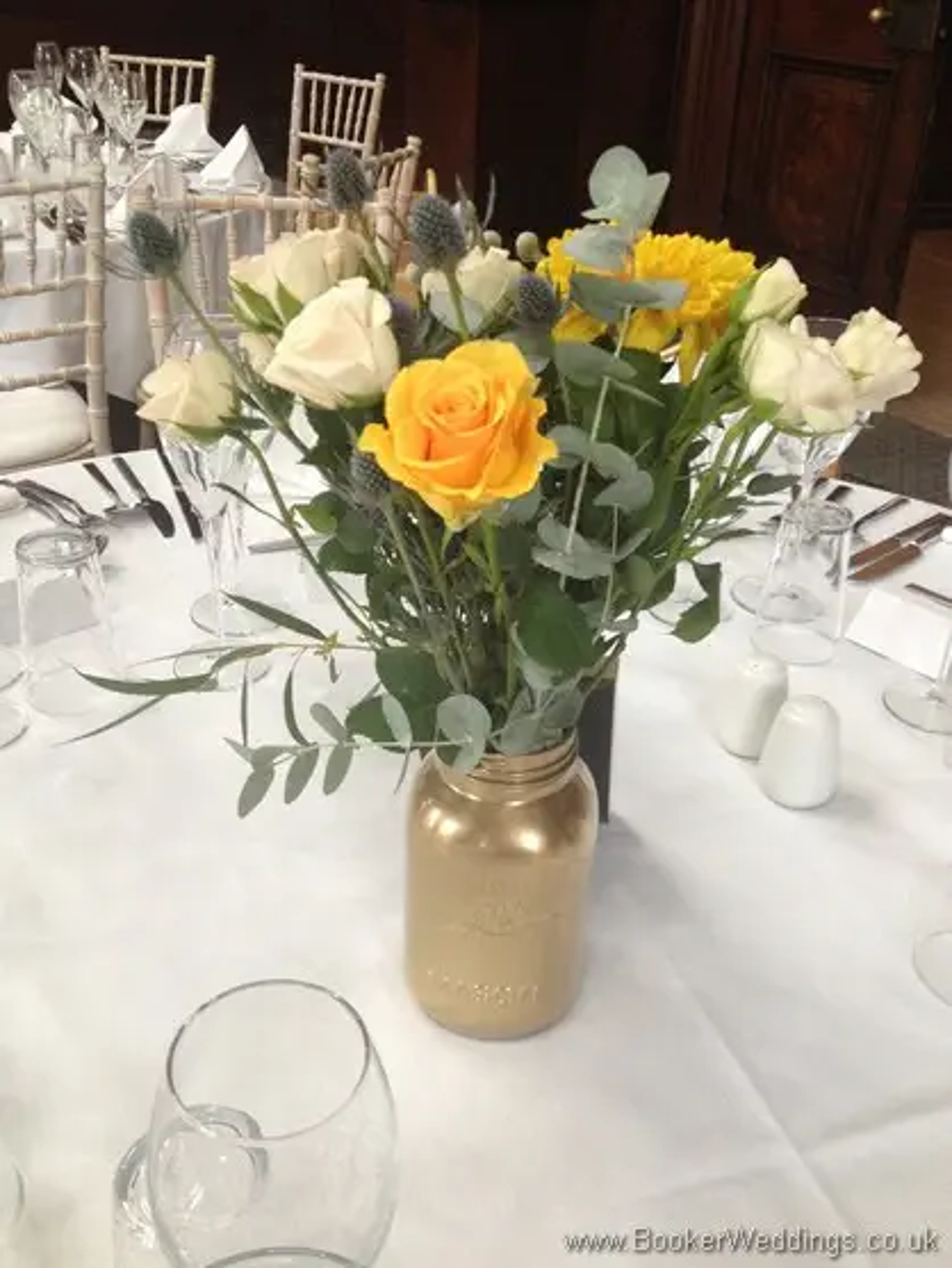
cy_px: 634
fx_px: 1283
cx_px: 476
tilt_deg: -30.2
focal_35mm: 35
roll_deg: -1.9
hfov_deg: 40.7
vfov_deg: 52.6
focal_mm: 4.28
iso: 160
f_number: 2.4
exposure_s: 1/20
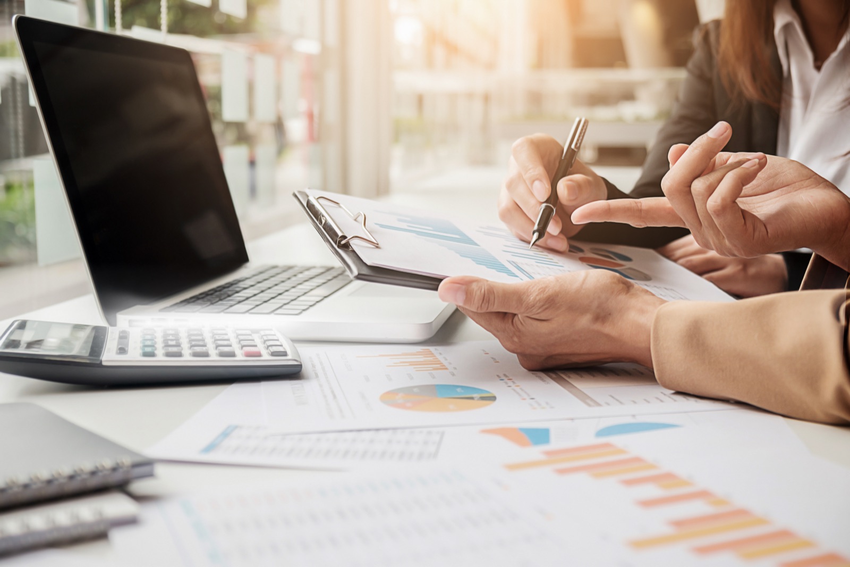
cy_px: 284
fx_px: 1015
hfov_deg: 45.4
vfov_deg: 31.2
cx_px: 425
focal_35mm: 43
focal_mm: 28.9
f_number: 3.2
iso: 200
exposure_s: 1/125
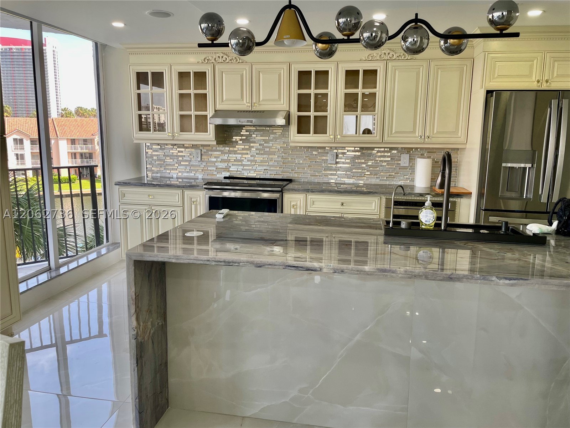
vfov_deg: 53.1
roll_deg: -0.7
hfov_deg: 67.3
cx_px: 285
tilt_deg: -8.9
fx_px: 428
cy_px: 214
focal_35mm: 26
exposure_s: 1/120
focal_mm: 4.2
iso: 32
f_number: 1.6
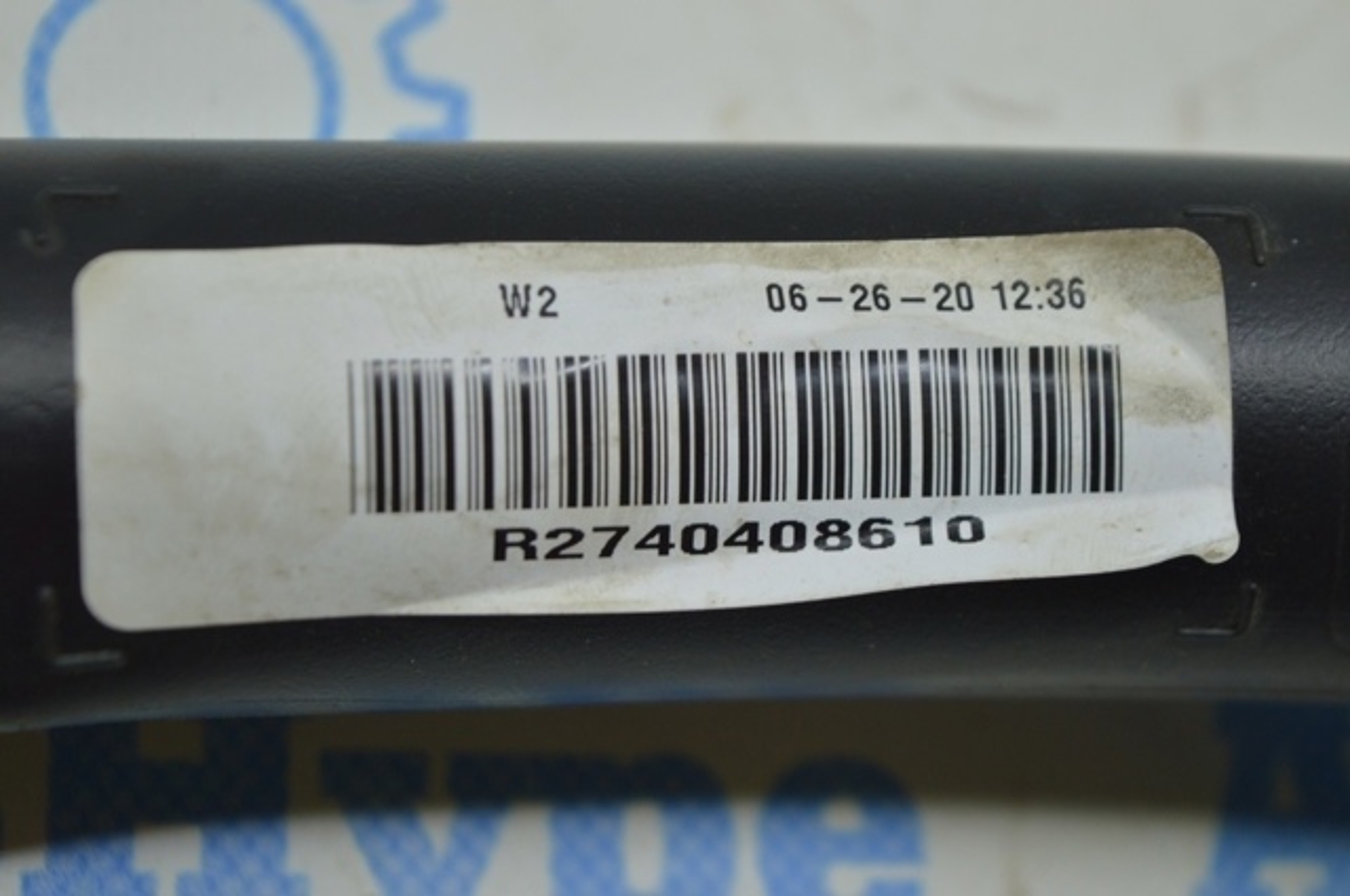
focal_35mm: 82
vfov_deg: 16.5
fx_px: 3090
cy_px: 448
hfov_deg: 24.6
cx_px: 675
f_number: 5.6
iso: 400
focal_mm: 55
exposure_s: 1/40
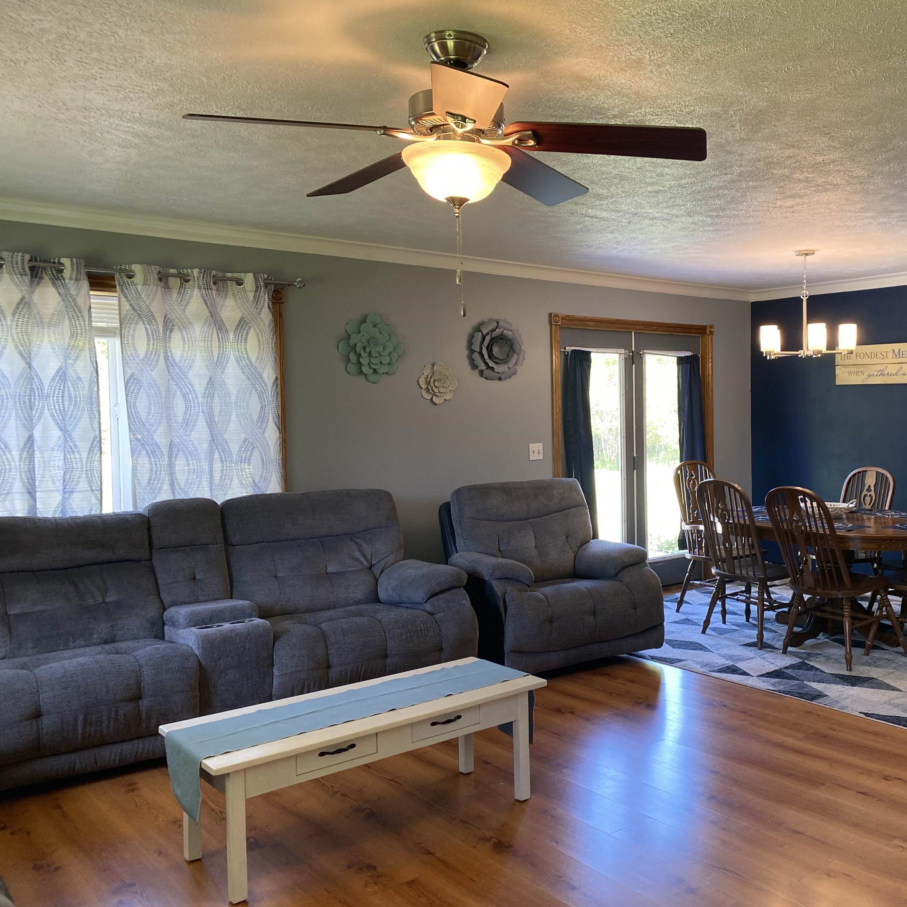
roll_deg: +1.1
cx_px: 608
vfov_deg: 52.5
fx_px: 919
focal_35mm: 31
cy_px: 450
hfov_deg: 51.5
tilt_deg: -1.5
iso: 100
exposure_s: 1/60
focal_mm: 4.25
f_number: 1.8
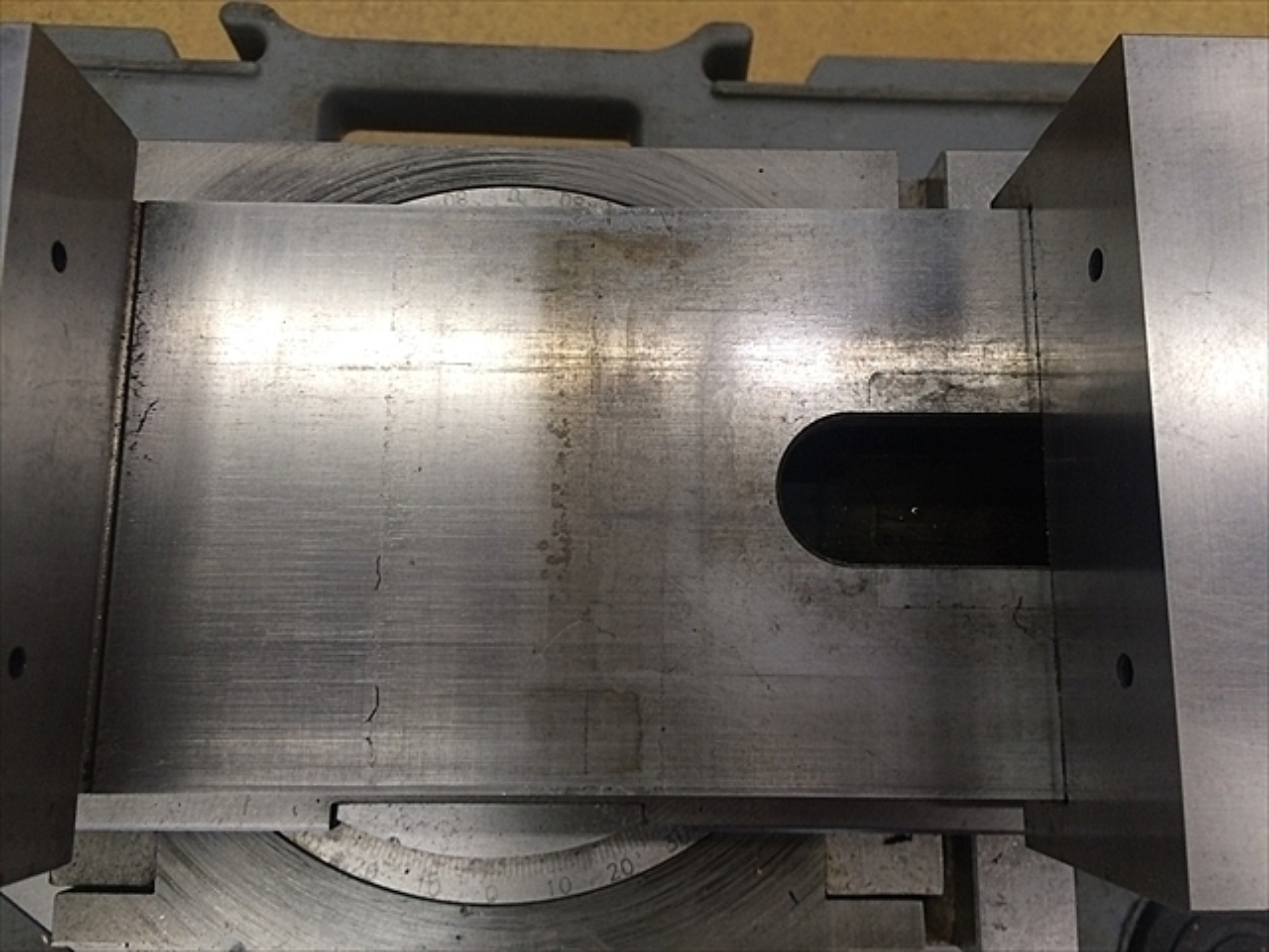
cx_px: 634
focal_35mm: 29
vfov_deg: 48.2
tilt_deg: -80.4
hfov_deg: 61.7
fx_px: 1063
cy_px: 476
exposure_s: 1/30
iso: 64
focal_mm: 4.15
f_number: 2.2
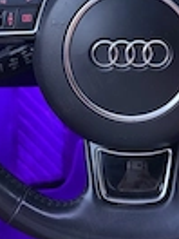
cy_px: -40
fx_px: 503
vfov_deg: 24.4
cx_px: 137
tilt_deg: -19.9
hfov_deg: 20.0
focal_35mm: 73
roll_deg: -1.6
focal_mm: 6.76
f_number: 1.78
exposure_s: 1/48
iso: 800
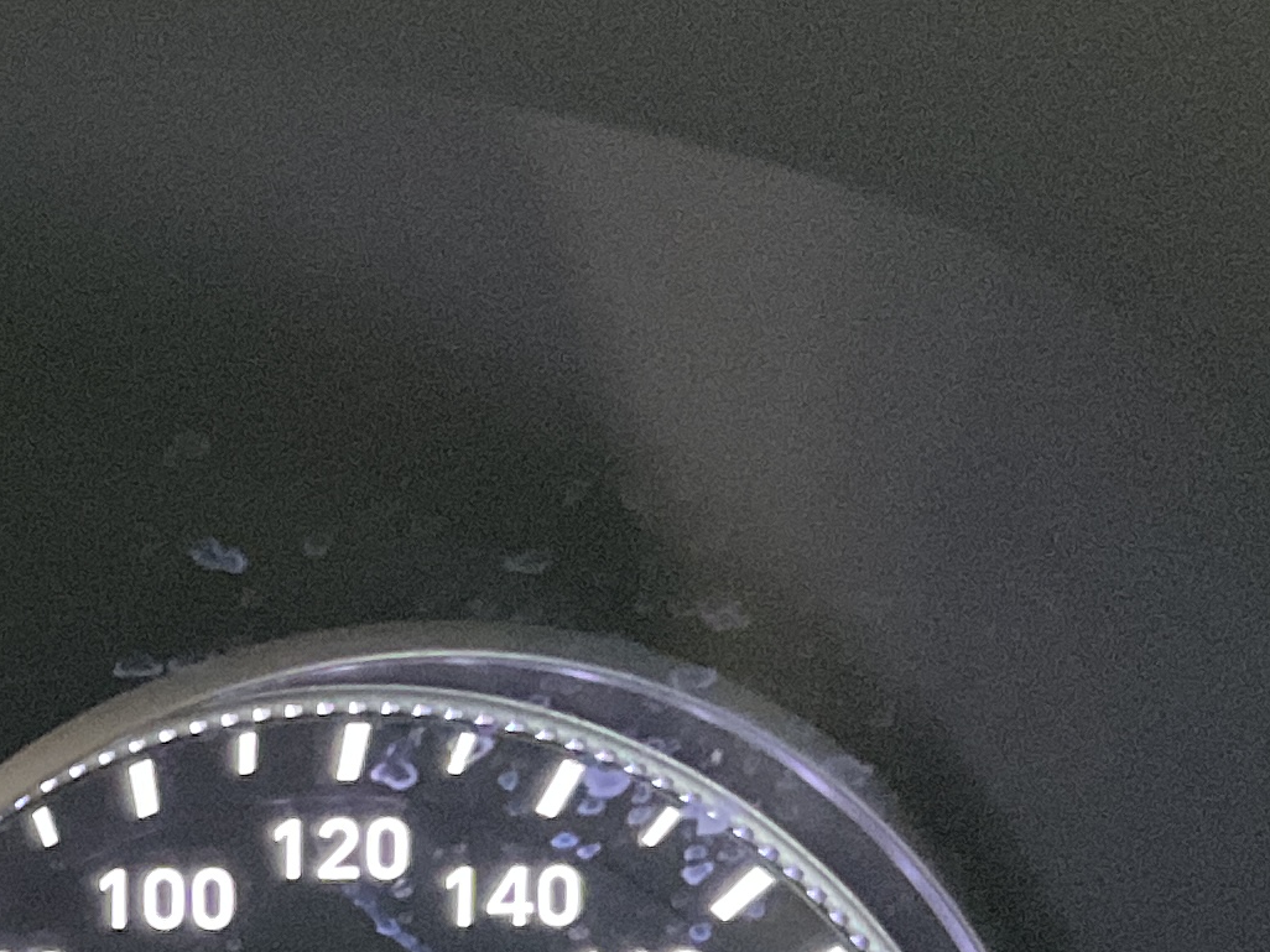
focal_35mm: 114
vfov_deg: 12.8
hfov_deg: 15.5
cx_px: -807
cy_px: 1031
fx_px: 4181
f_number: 1.8
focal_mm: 3
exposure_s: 1/30
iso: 500
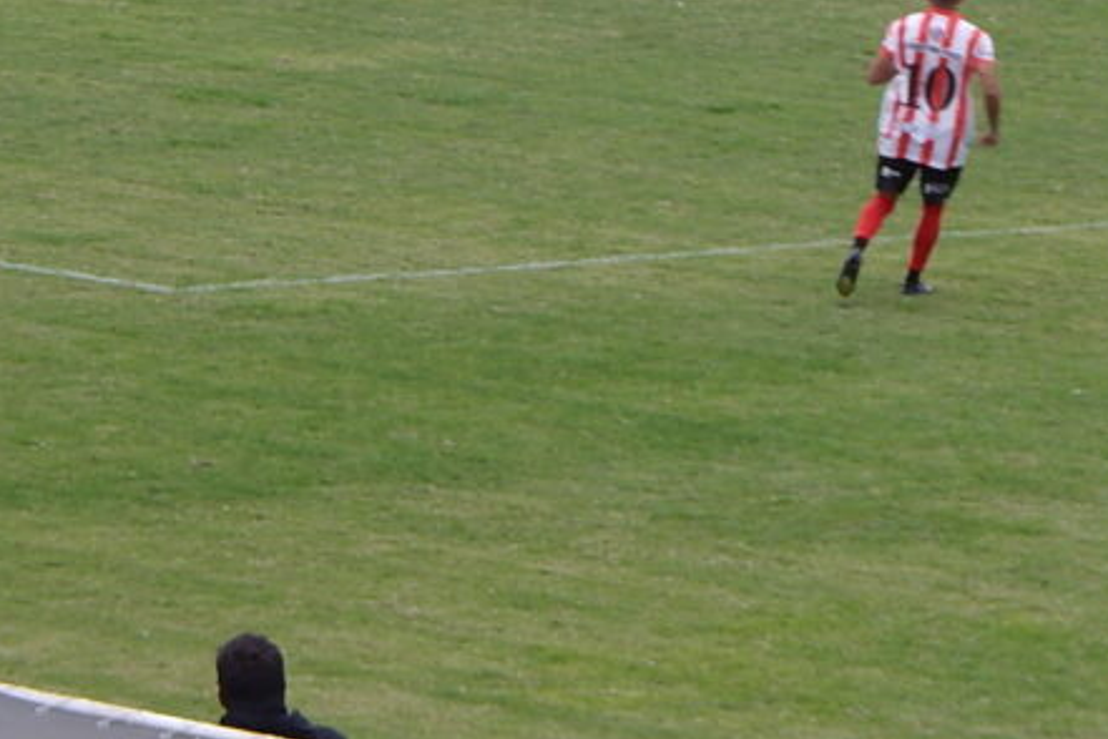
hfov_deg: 4.9
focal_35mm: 424
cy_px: 38
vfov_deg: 3.2
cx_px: 859
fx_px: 13049
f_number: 5.6
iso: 125
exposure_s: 1/80
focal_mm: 41.7
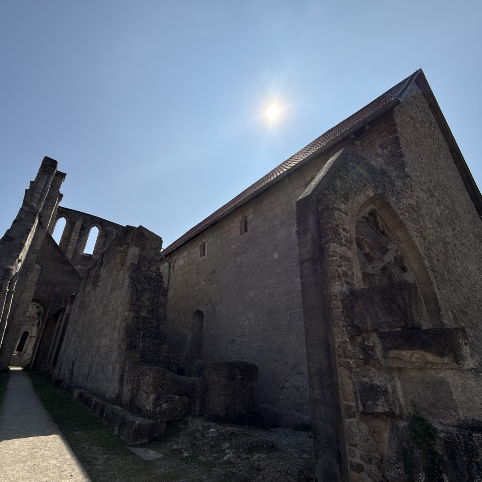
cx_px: 221
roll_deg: -1.4
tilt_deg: +25.9
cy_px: 243
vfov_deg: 84.0
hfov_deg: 83.8
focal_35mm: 17
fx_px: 268
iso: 50
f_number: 2.2
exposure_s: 1/6173
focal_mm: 2.22
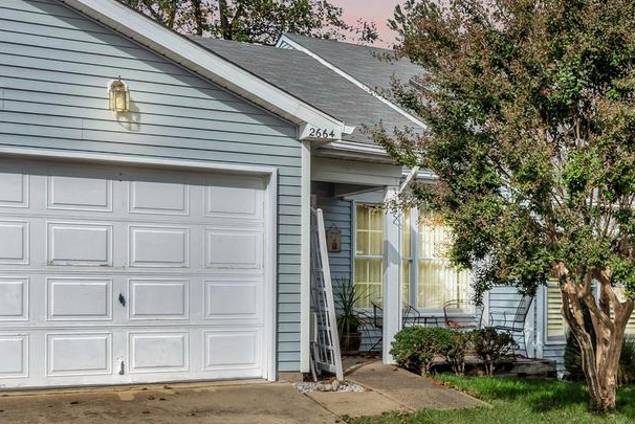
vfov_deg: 23.6
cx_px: 591
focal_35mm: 57
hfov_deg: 32.9
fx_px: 1006
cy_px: 309
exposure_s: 1/400
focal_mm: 24
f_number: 9
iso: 160
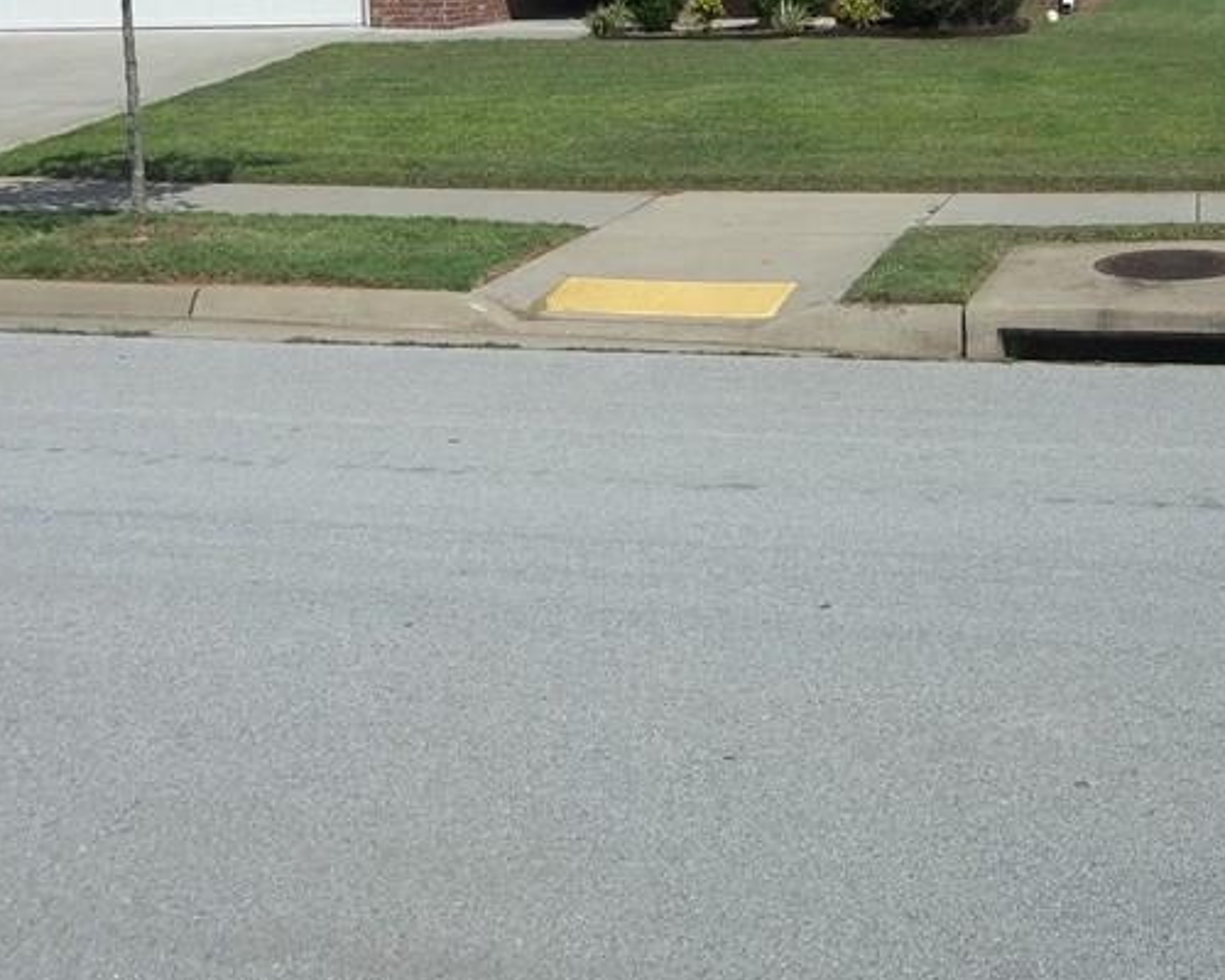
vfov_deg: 26.9
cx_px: 762
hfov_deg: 34.6
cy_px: 56
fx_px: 1958
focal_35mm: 54
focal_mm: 4.9
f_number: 8.9
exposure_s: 1/400
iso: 80
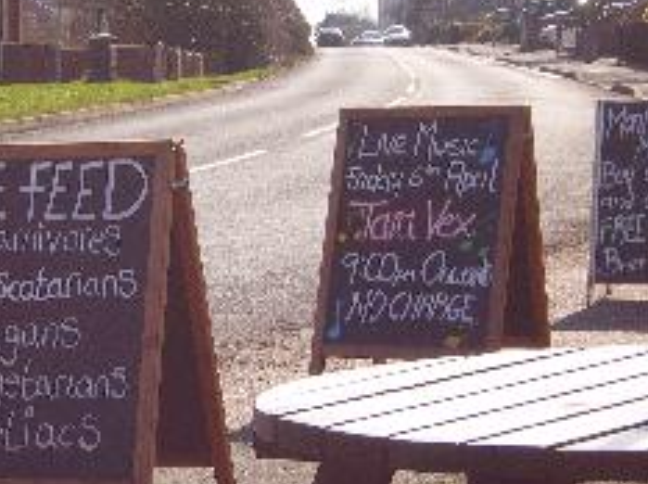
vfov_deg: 9.2
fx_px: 2991
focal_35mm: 160
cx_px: 145
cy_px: 328
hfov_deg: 12.3
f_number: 7.8
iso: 50
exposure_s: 1/100
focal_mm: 16.3
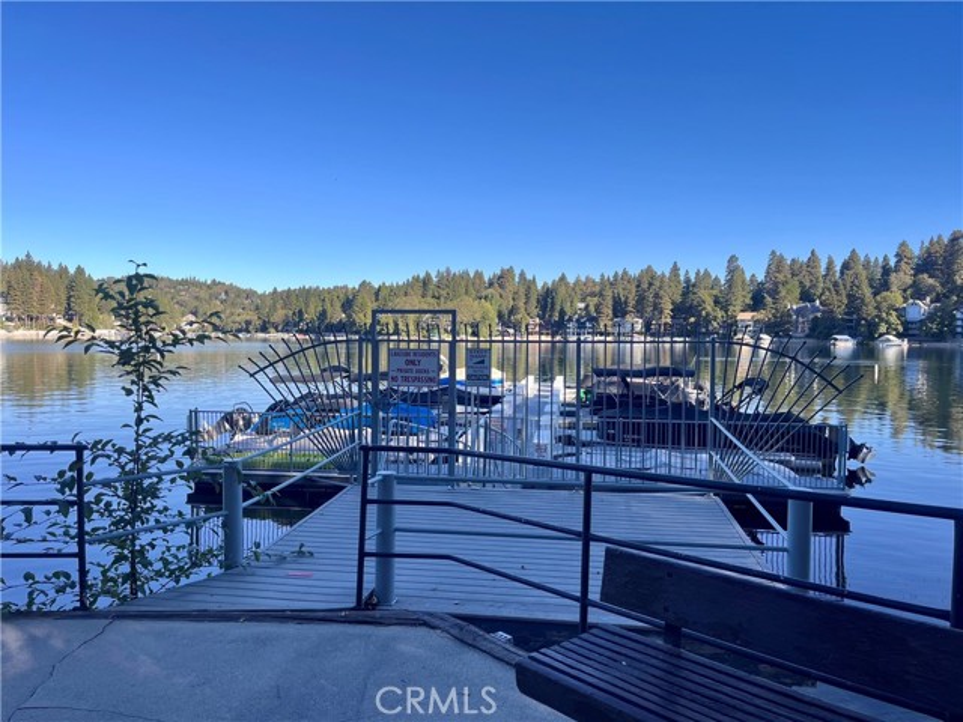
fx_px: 723
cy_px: 361
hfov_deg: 67.3
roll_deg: -0.6
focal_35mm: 26
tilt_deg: -2.4
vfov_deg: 53.1
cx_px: 482
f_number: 1.6
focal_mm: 5.1
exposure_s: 1/524
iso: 50
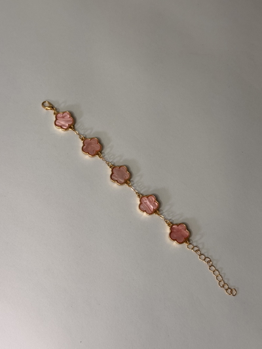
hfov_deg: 30.3
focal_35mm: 48
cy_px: 174
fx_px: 484
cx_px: 131
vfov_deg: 39.6
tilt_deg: -74.8
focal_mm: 6.76
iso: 64
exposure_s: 1/470
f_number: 1.78
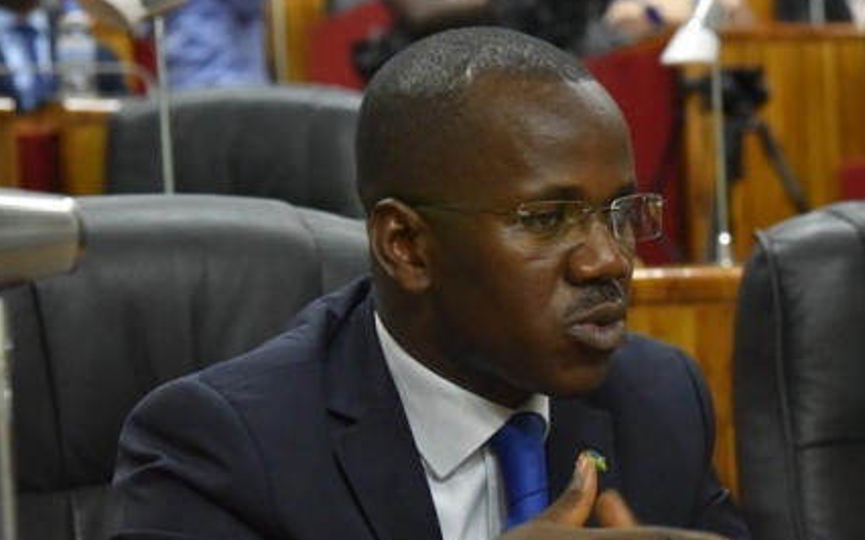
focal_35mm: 112
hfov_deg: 18.6
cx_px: 467
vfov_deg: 11.7
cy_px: 344
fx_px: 2640
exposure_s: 1/100
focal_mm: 78
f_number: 5
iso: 8000
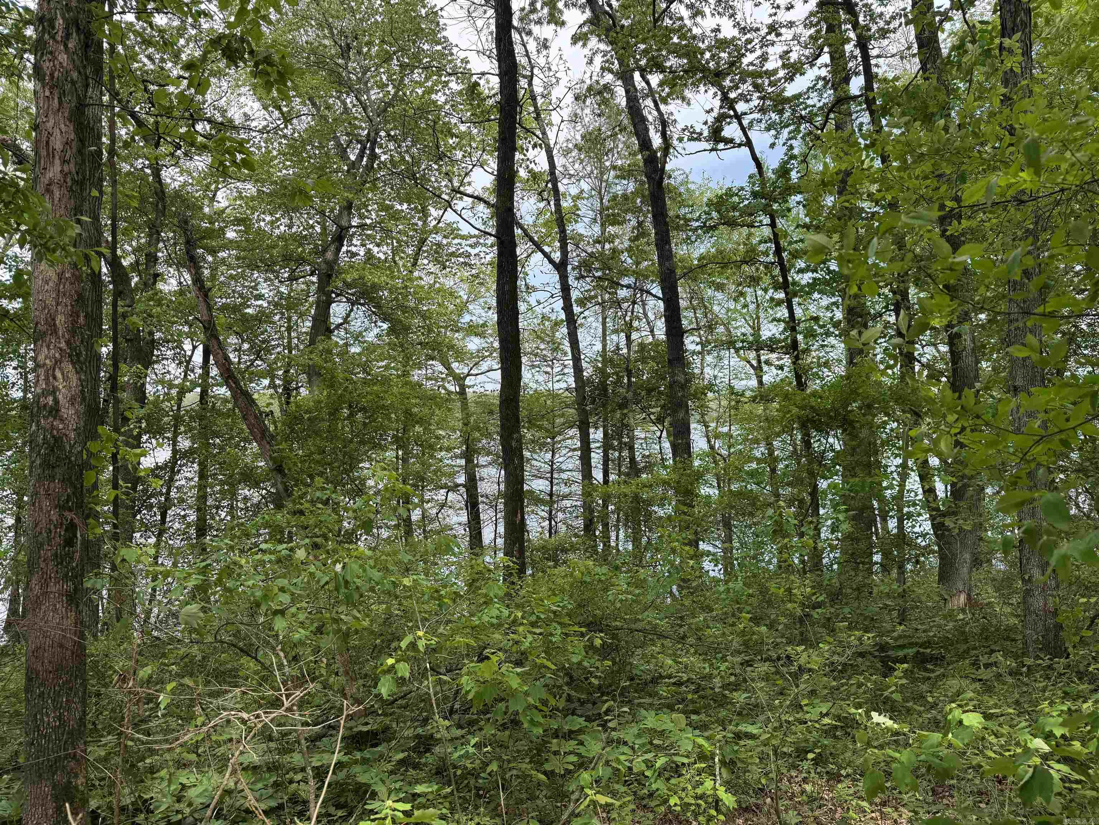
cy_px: 412
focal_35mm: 24
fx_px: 762
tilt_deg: -1.0
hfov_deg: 71.6
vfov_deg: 56.8
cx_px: 550
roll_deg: +1.2
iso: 80
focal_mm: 6.76
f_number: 1.78
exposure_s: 1/1151
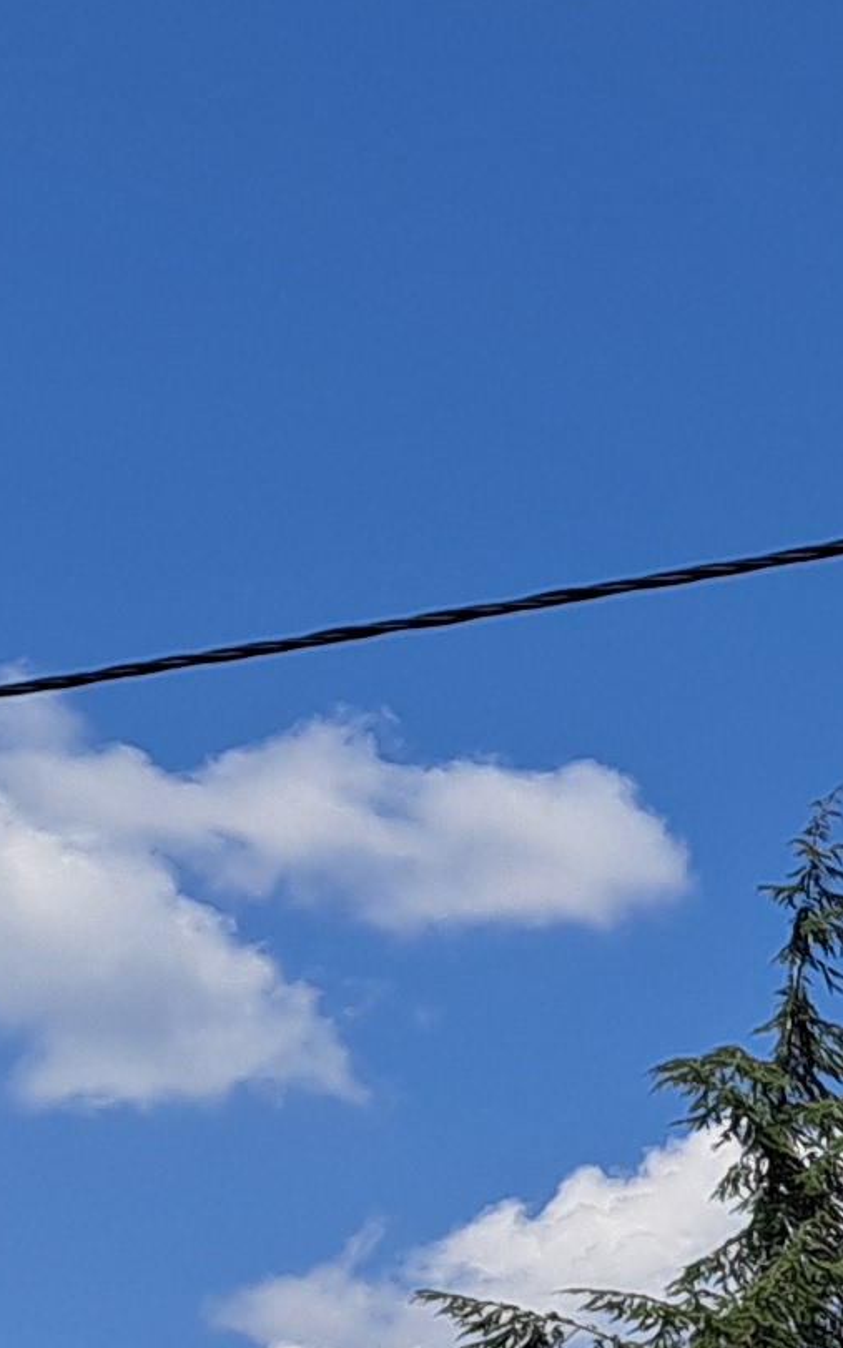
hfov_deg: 8.0
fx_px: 5329
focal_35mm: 145
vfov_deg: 13.7
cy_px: 1916
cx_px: 2310
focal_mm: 5.23
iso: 50
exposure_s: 1/1712
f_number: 1.8
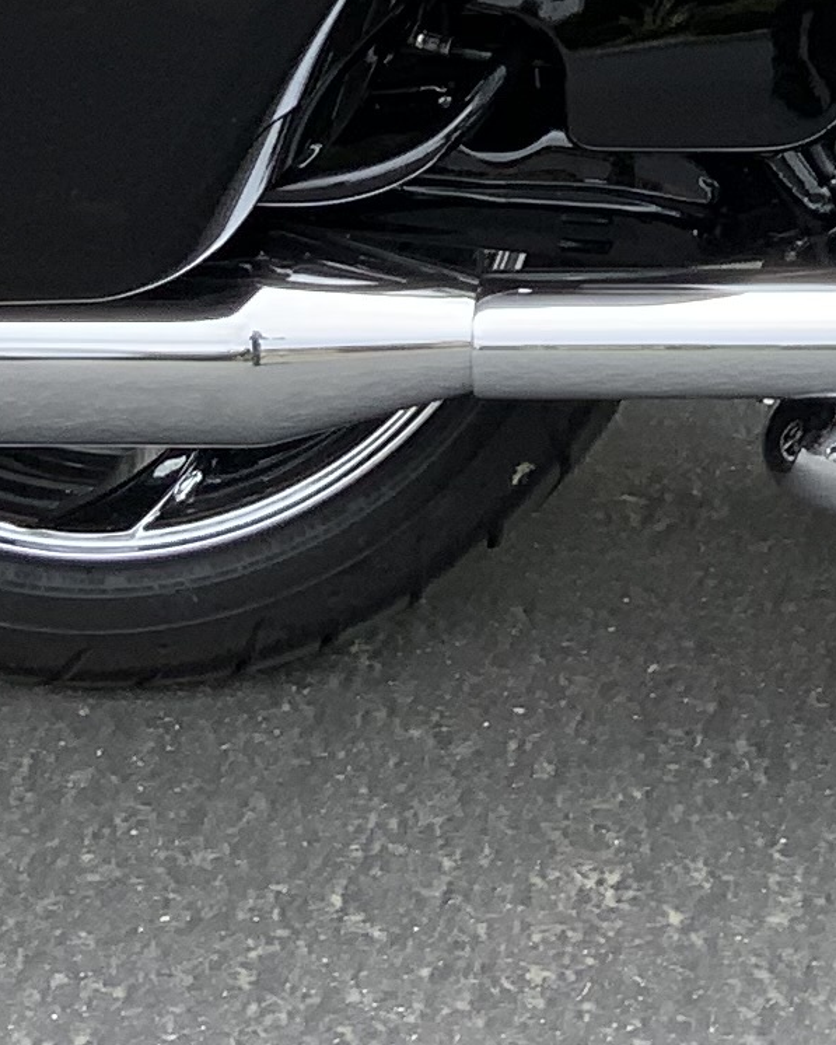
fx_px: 4731
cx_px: 1381
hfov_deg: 9.7
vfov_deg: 11.4
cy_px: -1006
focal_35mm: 153
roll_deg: -2.3
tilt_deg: -13.7
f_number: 1.8
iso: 16
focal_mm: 3
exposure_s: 1/599
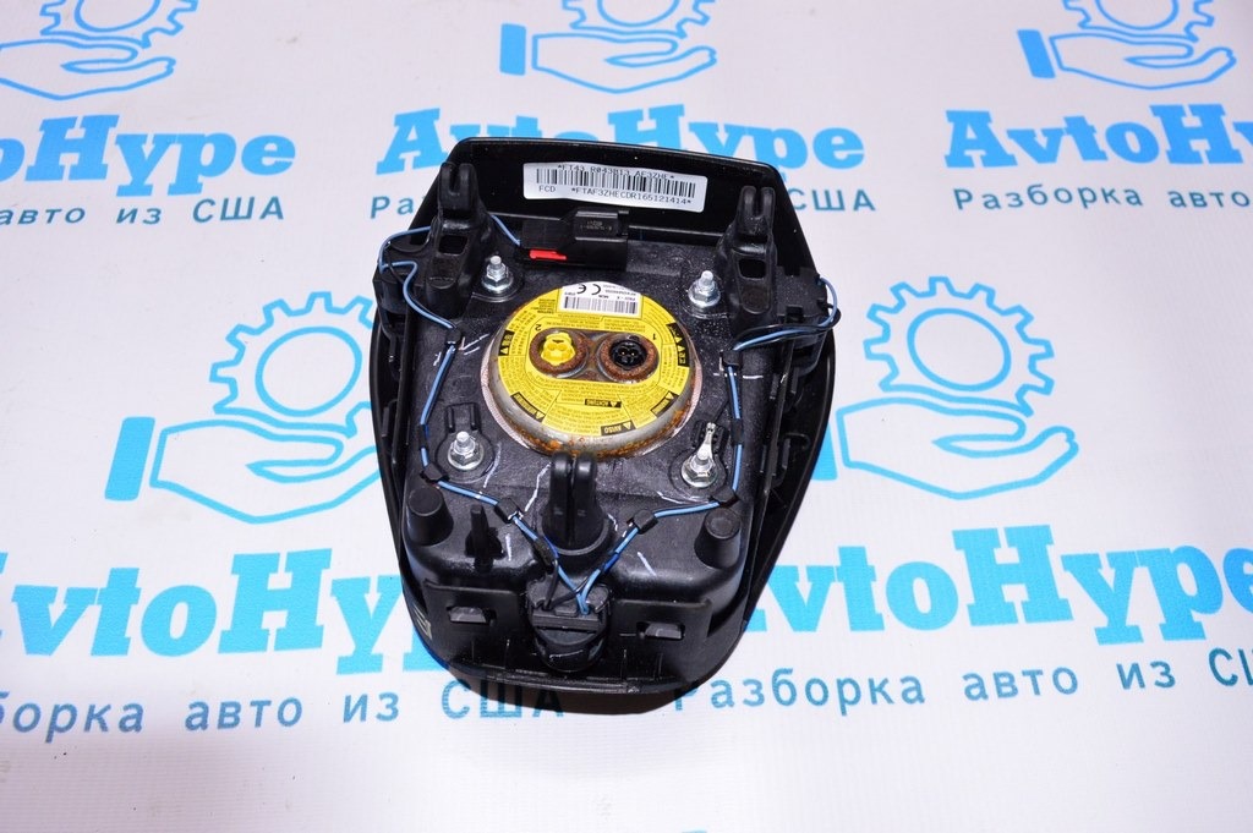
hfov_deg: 62.0
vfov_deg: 43.5
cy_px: 416
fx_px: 1043
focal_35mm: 30
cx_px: 626
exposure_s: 1/125
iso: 1600
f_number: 8
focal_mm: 20
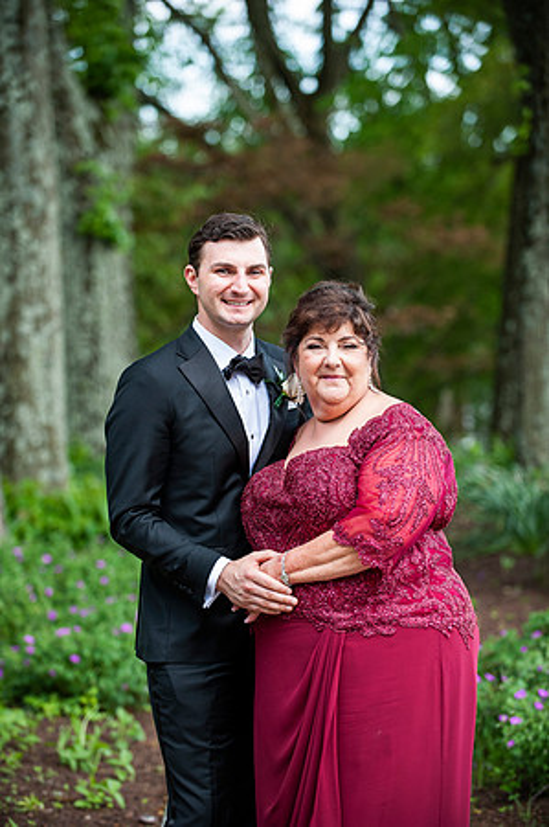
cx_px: 274
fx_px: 2751
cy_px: 414
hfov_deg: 11.4
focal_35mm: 120
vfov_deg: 17.1
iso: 640
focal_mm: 120
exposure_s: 1/800
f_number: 3.5
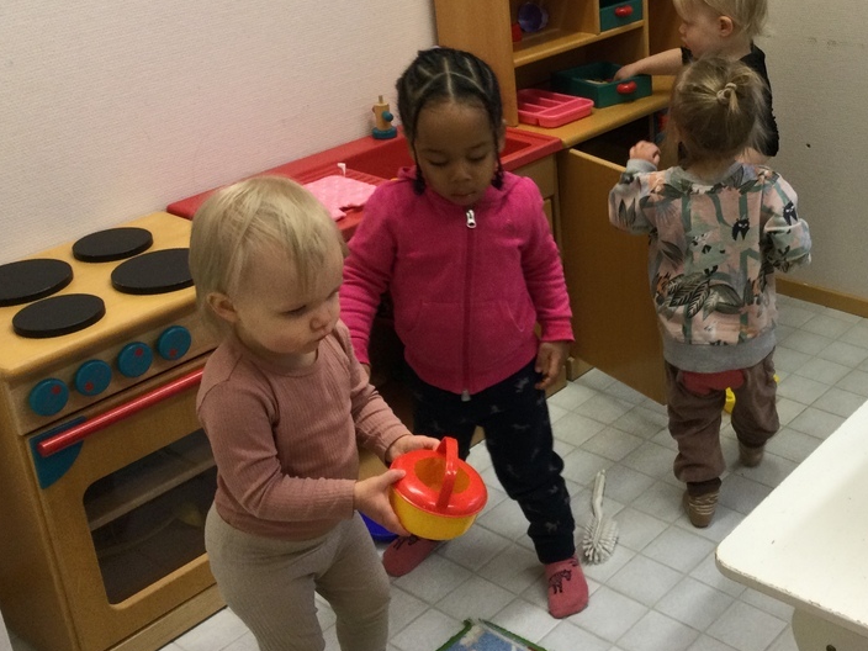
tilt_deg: -23.8
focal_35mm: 47
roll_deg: +2.0
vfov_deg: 30.8
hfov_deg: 39.6
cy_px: 252
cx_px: 623
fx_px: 1179
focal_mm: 3.3
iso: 50
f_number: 2.4
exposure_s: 1/33
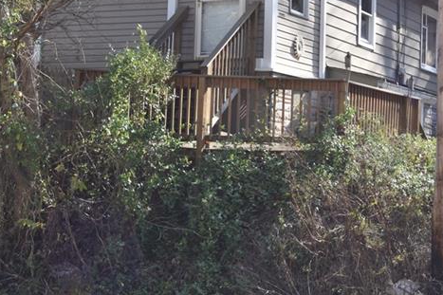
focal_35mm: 90
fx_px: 1105
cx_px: 315
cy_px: 63
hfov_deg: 22.5
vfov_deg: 15.1
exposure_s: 1/250
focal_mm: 35
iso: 280
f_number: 8
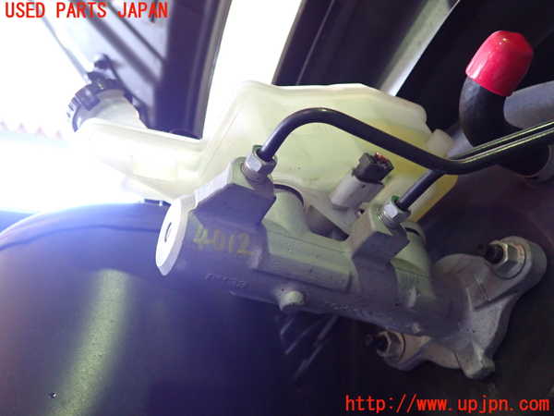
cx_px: 277
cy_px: 208
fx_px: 480
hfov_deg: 60.0
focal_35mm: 30
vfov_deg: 46.8
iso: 800
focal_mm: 5.4
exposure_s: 1/50
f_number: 2.3
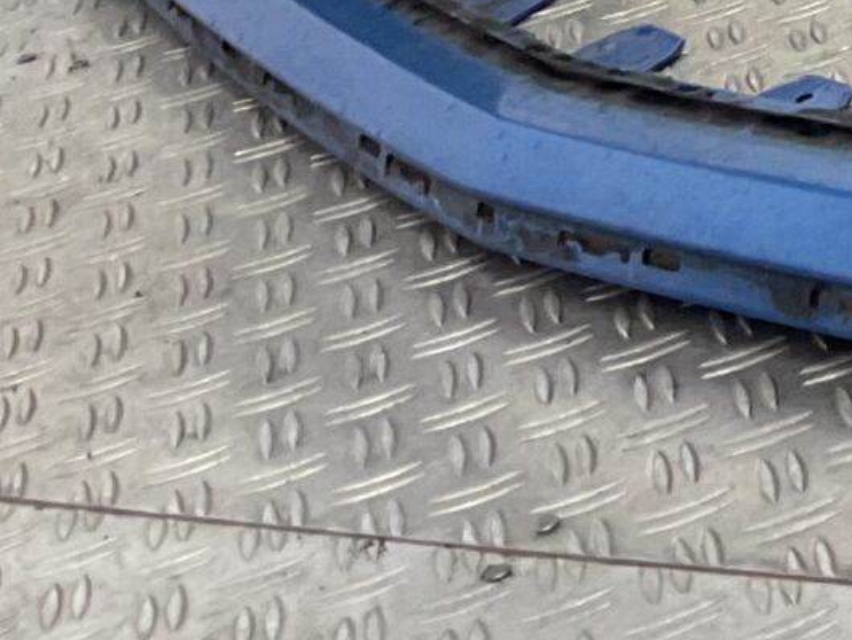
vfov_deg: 10.0
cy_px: -544
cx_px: 1839
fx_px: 3447
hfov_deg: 12.1
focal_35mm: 140
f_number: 1.8
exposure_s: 1/120
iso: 32
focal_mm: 3
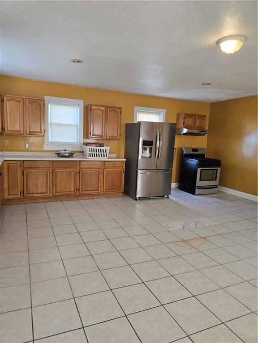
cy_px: 172
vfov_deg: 73.9
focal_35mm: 23
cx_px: 129
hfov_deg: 58.9
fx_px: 229
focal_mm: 5.4
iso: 200
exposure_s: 1/120
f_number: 1.8
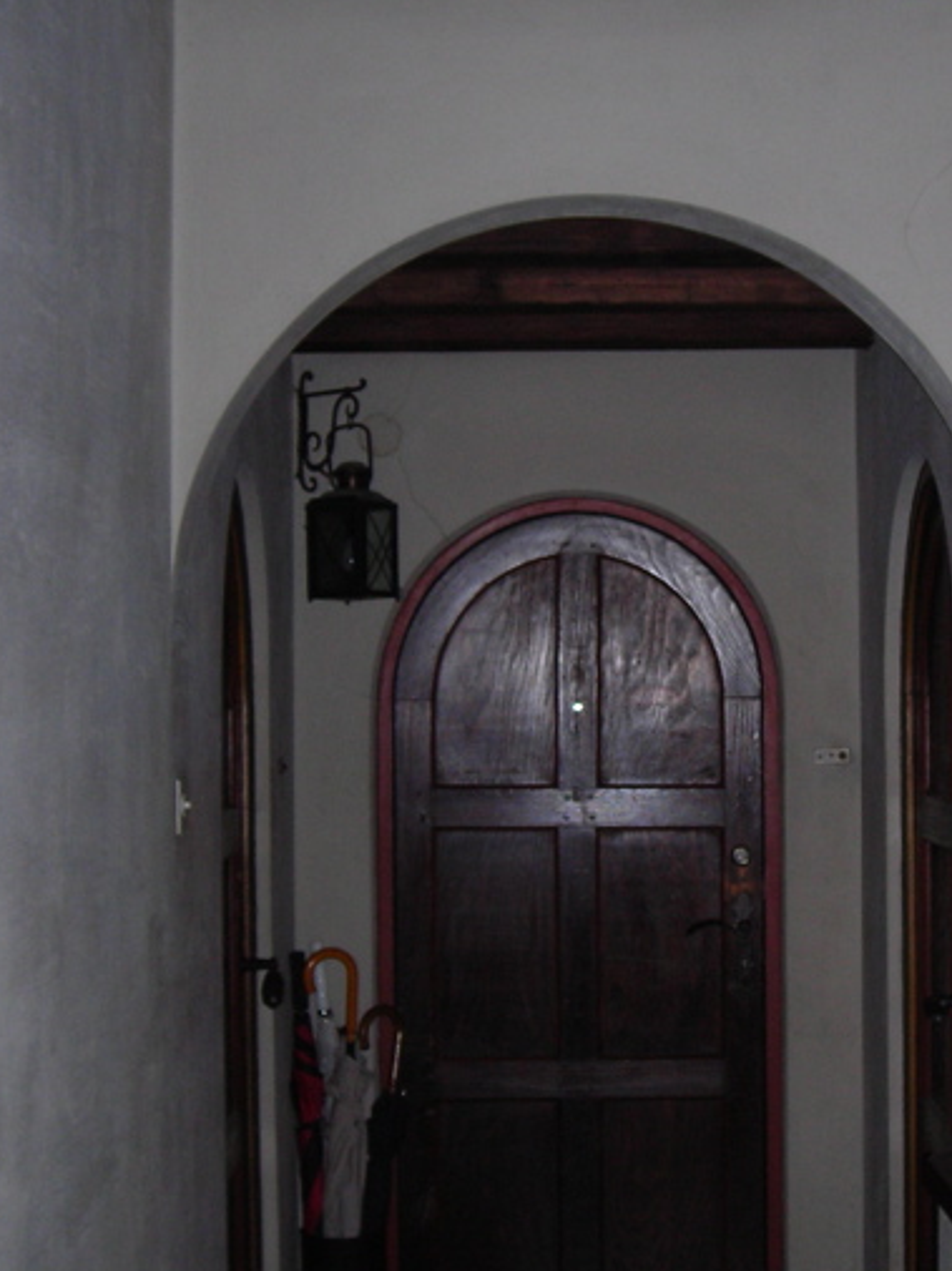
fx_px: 2349
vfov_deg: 30.3
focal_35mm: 64
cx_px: 690
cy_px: 661
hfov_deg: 22.7
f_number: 3.2
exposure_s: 1/60.1
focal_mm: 6.3
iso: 88
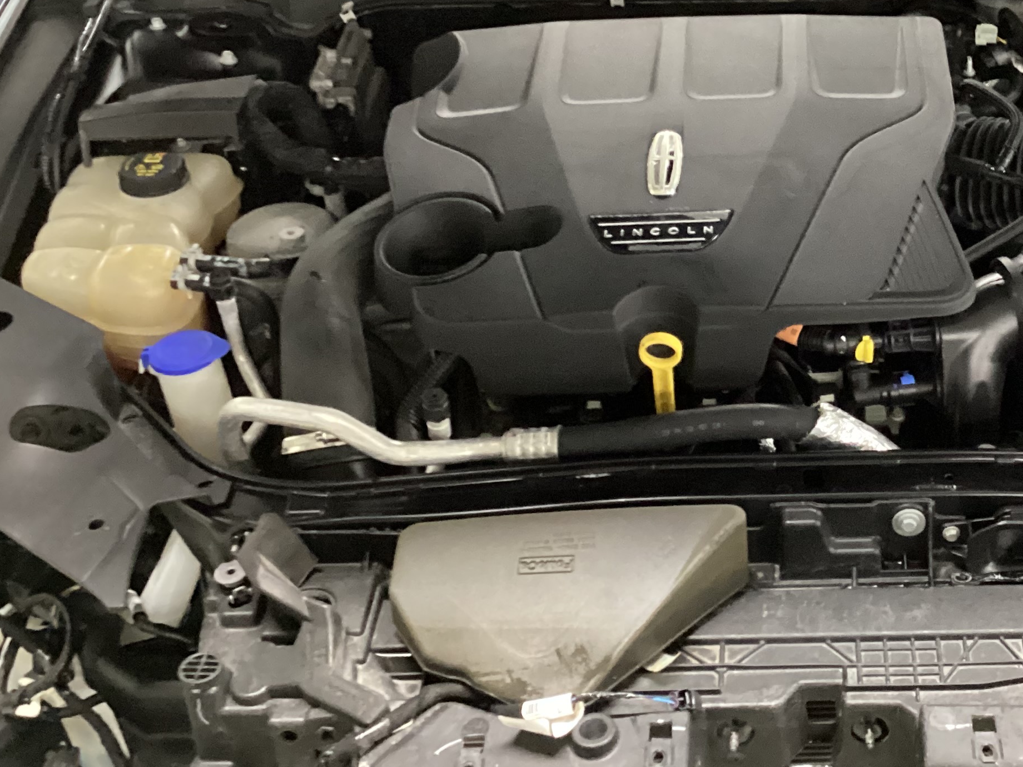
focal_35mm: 55
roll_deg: +1.4
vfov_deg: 26.6
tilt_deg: -37.8
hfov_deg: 34.2
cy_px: 353
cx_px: 776
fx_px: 1625
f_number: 2.4
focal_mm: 3.3
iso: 640
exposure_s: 1/20
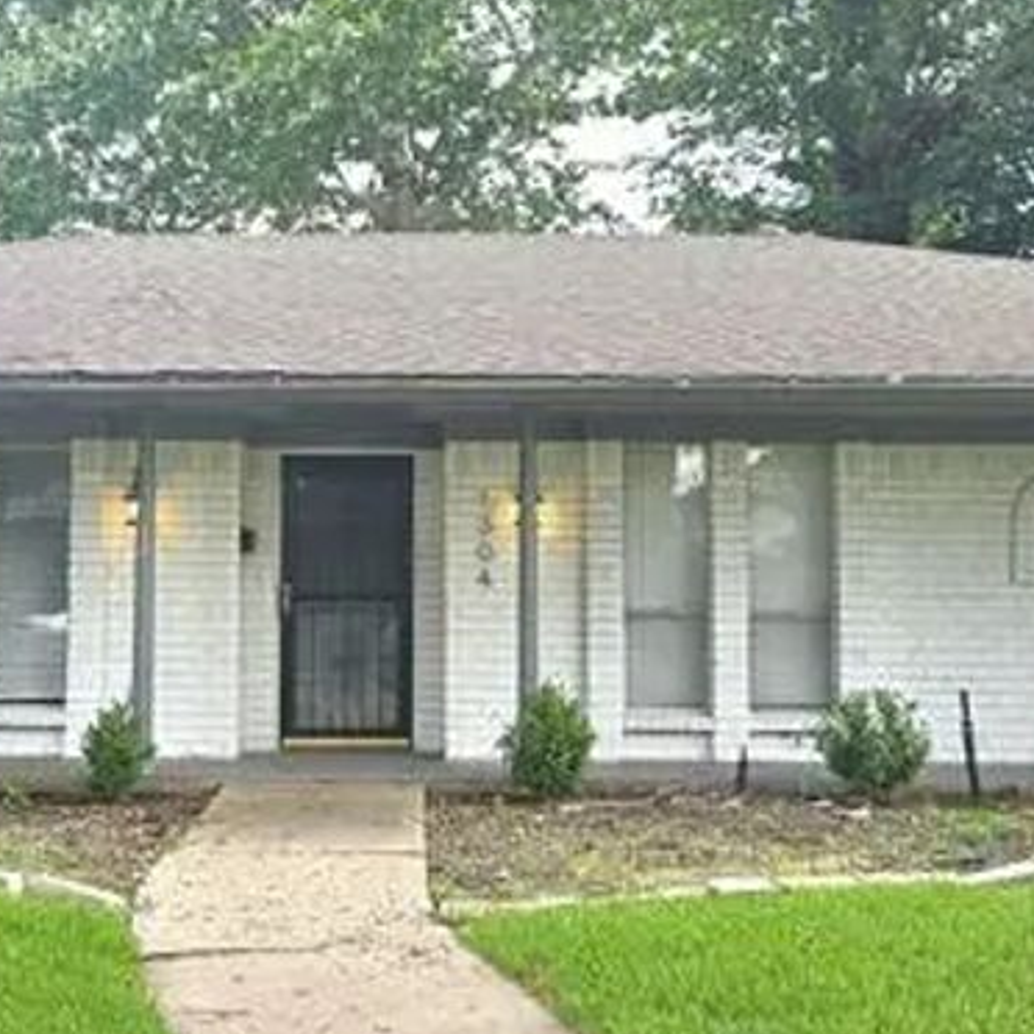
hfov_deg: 30.5
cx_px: 403
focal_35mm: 56
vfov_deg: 30.5
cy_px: 453
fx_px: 1893
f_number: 1.8
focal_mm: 5.4
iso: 25
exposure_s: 1/519
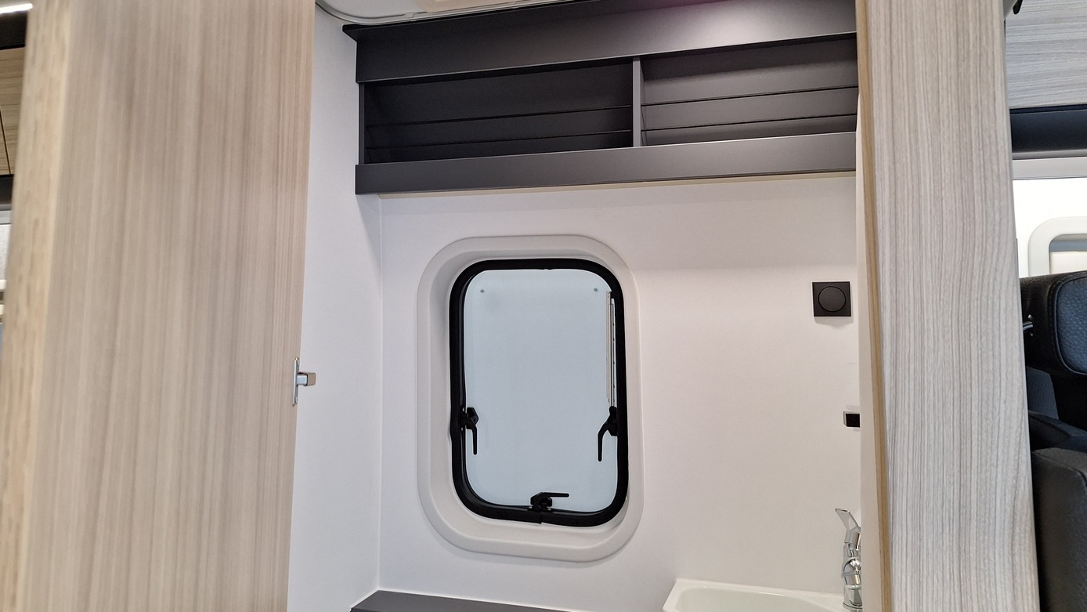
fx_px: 749
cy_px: 237
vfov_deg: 44.1
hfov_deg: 71.9
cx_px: 533
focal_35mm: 26
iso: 160
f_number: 1.8
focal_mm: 5.54
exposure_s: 1/50
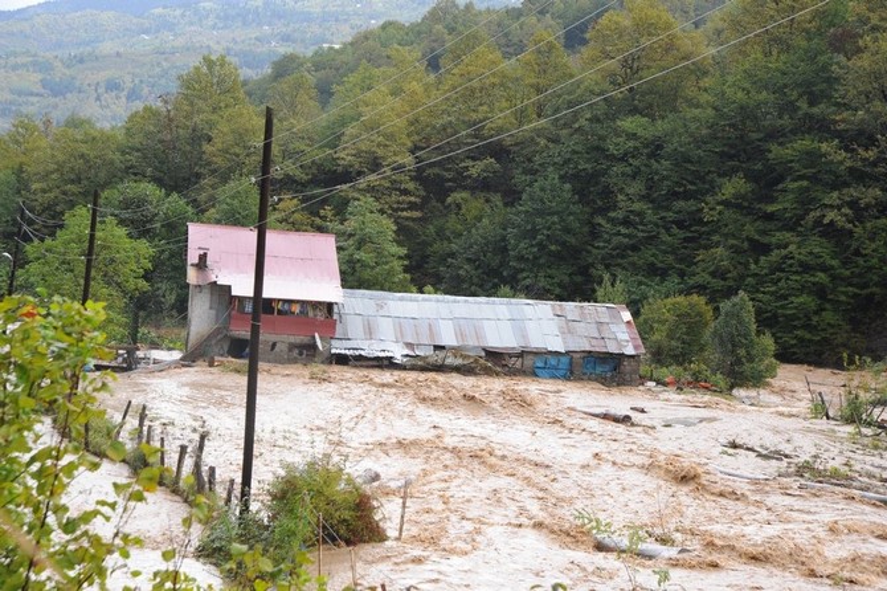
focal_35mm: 75
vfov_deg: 18.2
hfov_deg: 27.0
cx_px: 444
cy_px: 296
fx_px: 1847
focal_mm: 75
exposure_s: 1/250
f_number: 9
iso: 1600
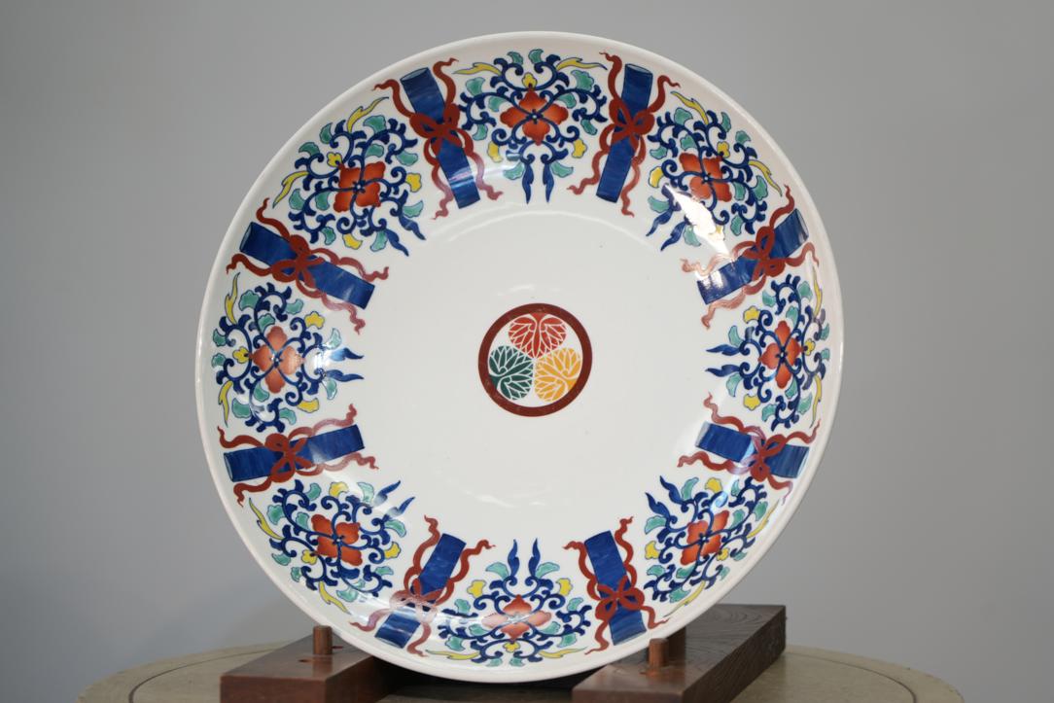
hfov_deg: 19.5
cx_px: 527
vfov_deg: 13.0
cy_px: 352
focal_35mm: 105
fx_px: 3074
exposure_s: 1/125
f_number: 4
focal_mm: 105
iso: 640
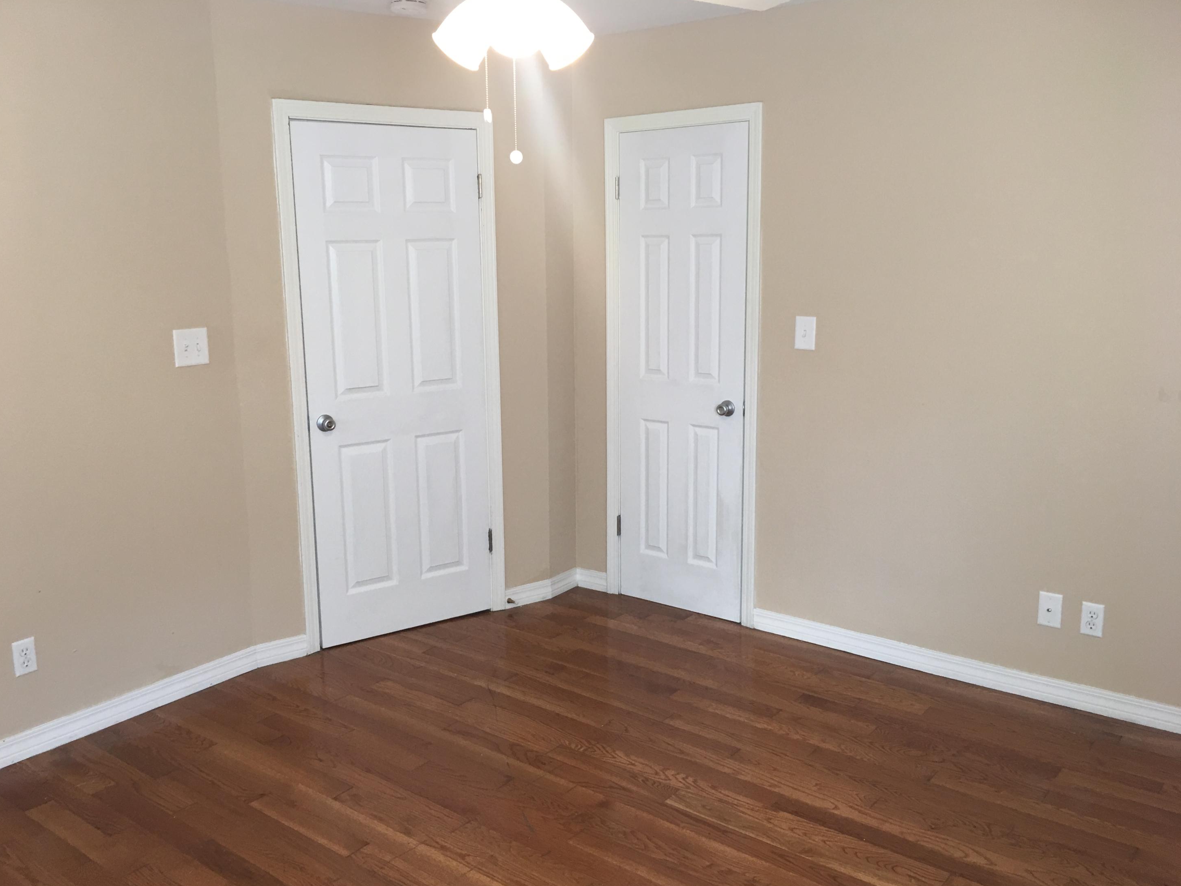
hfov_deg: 60.0
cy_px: 448
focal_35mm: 30
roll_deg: -0.1
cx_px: 581
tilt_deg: -9.6
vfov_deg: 46.8
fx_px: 1024
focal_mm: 4.15
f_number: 2.2
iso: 32
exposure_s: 1/15
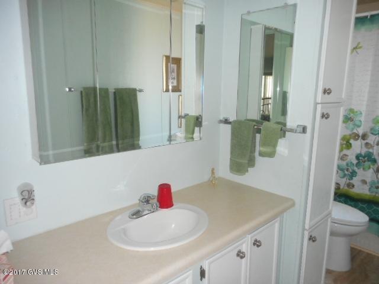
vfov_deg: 54.9
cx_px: 190
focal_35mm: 25
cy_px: 142
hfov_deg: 69.4
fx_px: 274
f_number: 3.7
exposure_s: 1/25
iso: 220
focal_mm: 4.5
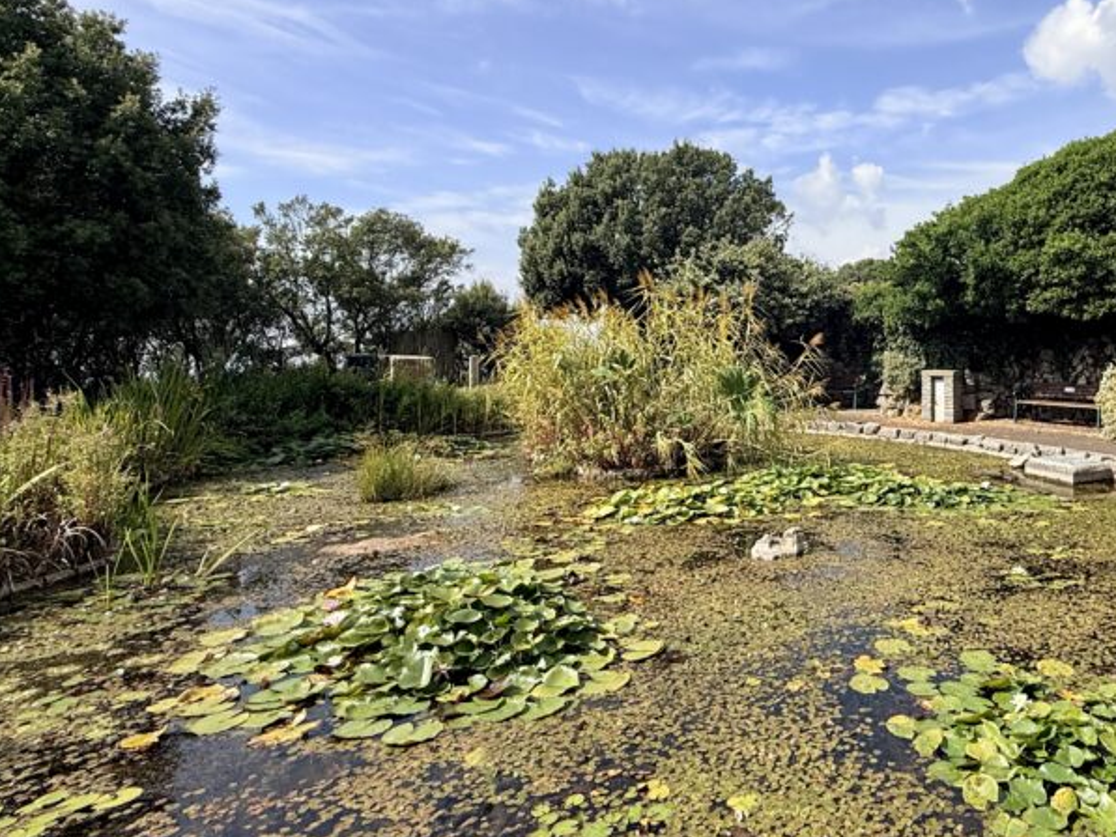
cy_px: 286
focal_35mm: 24
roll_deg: -0.2
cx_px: 832
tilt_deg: +5.9
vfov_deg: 55.8
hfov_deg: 67.2
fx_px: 774
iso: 50
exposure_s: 1/2237
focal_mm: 2.22
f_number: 2.2
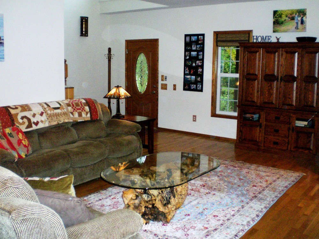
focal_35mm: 38
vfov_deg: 37.7
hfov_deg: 49.0
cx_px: 160
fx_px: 350
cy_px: 120
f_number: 3.1
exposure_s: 1/60
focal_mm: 6.3
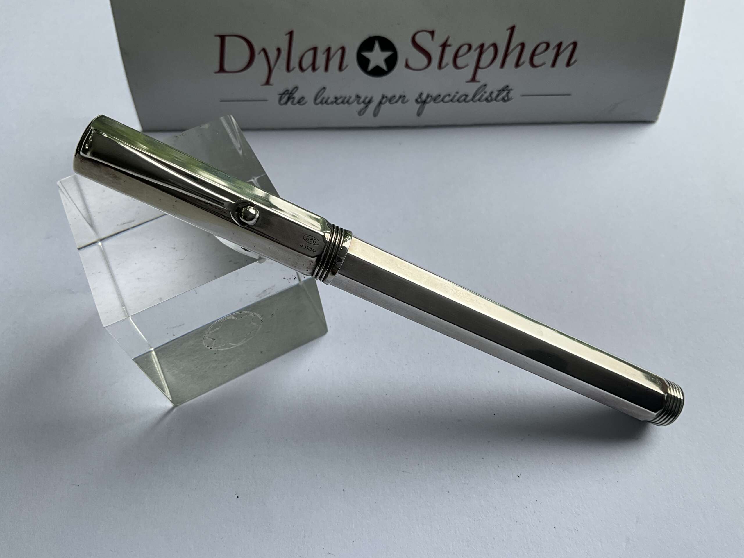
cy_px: 279
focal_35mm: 29
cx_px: 372
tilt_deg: -58.5
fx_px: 623
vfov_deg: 48.2
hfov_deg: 61.7
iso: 20
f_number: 1.8
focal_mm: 3
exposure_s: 1/145
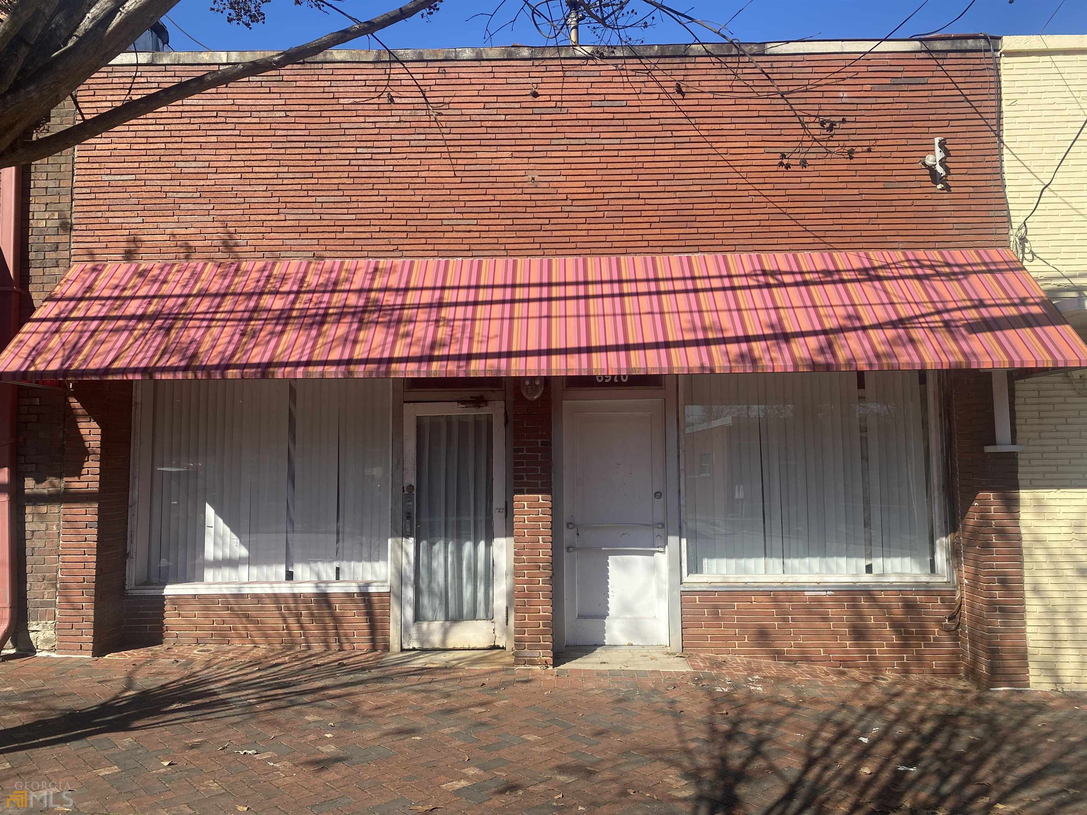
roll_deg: -0.3
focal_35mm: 26
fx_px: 816
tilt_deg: +5.4
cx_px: 544
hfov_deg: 67.3
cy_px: 408
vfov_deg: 53.1
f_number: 1.8
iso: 32
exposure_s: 1/1961
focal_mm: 4.25
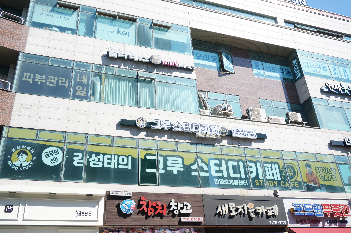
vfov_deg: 39.9
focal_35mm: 33
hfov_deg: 57.3
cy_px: 116
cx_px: 176
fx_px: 321
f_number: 5.6
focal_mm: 22
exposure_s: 1/250
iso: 100
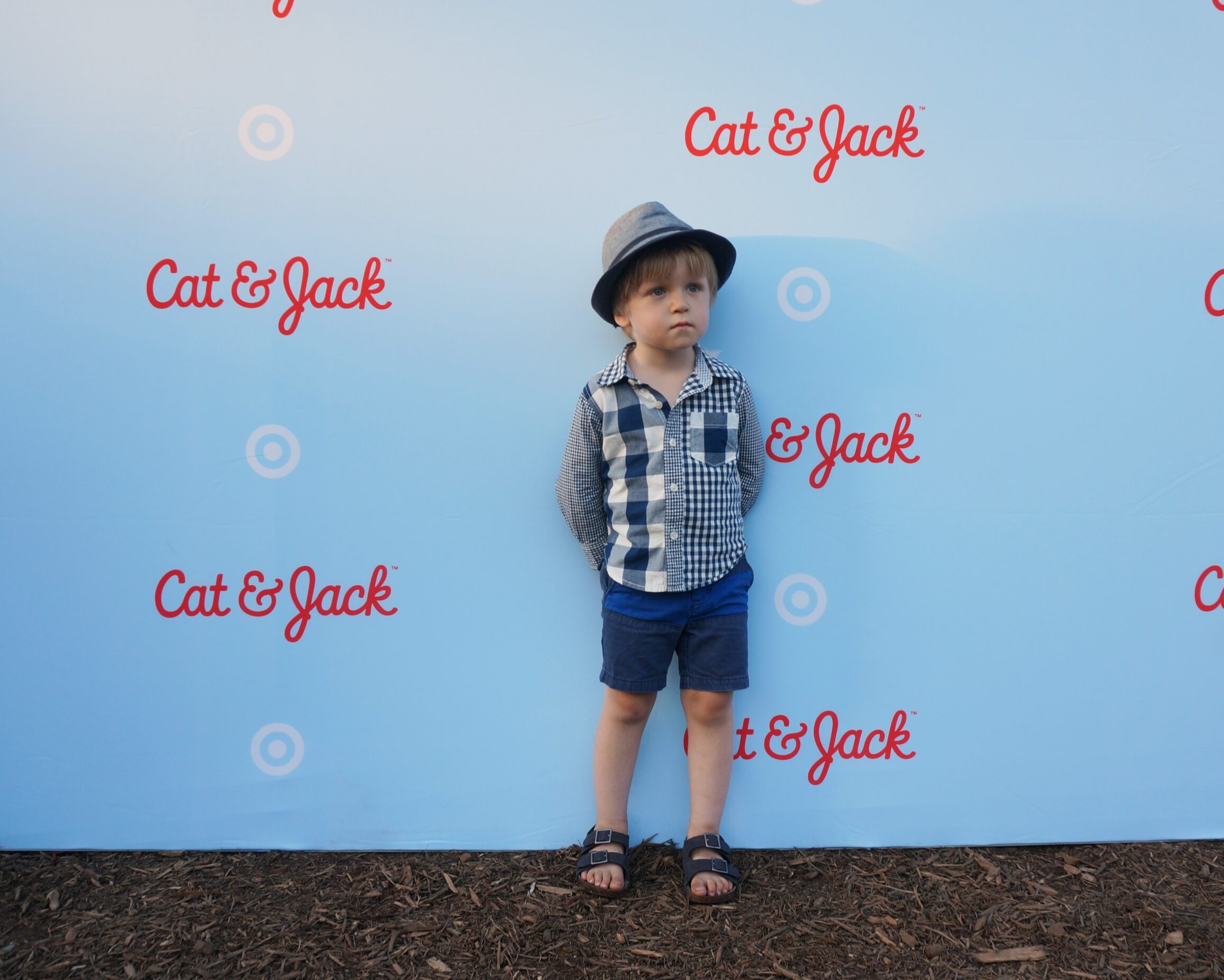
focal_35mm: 28
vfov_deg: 51.5
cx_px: 702
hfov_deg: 61.9
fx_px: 1014
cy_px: 475
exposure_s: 1/160
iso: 125
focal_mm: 16
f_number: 4
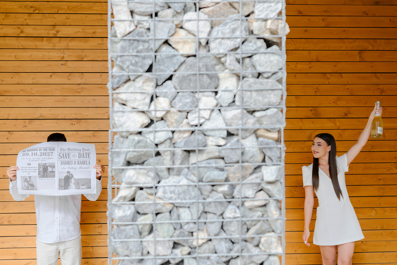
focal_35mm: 35
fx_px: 386
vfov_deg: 37.9
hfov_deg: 54.4
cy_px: 132
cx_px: 198
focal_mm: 35
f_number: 2.8
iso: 250
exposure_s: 1/250
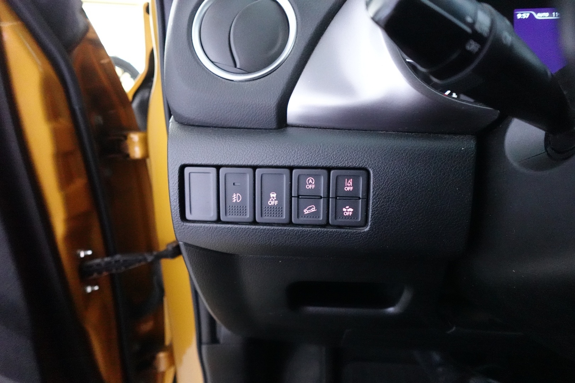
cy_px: 192
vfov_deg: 61.9
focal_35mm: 20
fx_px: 319
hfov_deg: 84.0
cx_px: 288
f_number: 2
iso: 5000
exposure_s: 1/80
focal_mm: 7.6
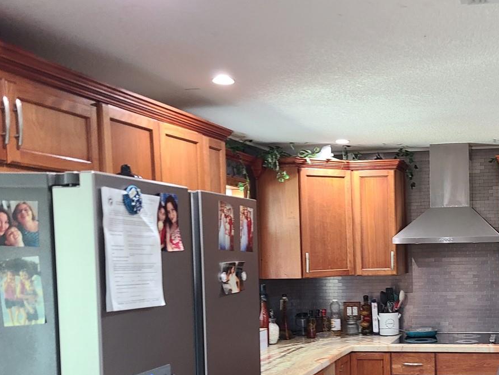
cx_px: 431
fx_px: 678
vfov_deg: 30.3
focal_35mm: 47
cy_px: 284
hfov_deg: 38.2
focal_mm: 5.4
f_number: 1.8
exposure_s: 1/40
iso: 160
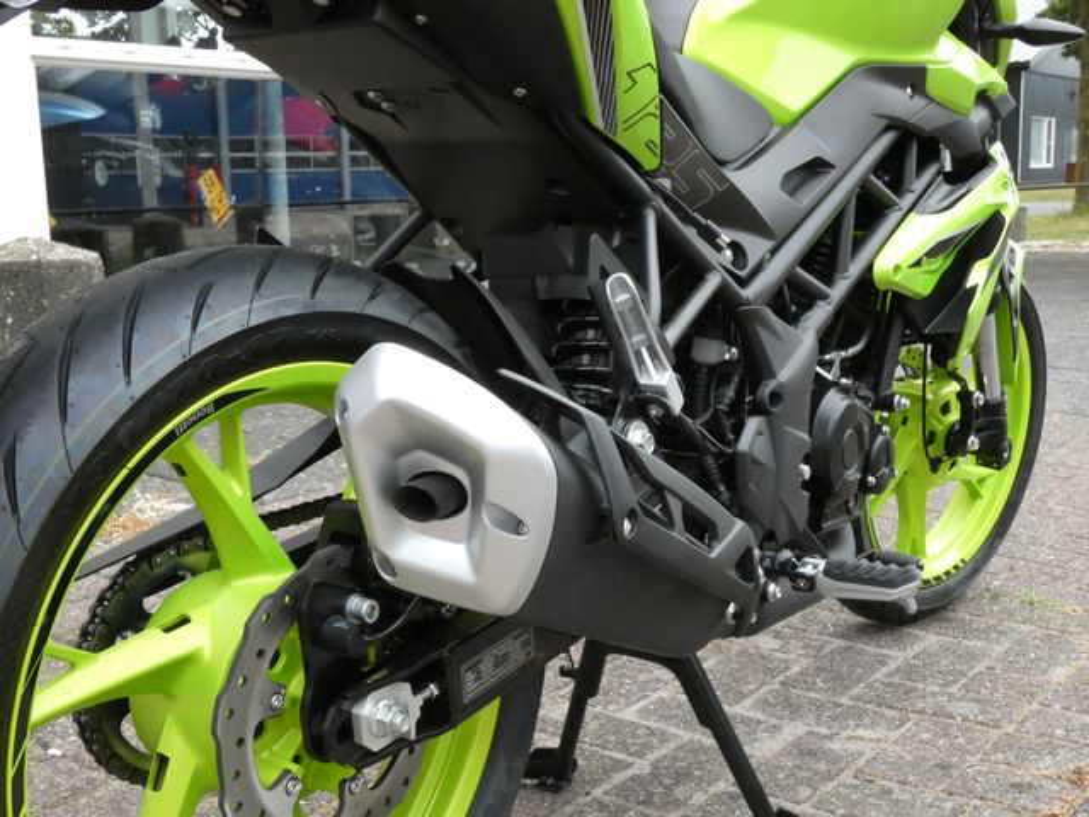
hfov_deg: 43.9
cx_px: 544
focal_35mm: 43
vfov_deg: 33.6
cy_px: 408
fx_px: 1353
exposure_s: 1/1000
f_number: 5.6
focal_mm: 7.8
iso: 800
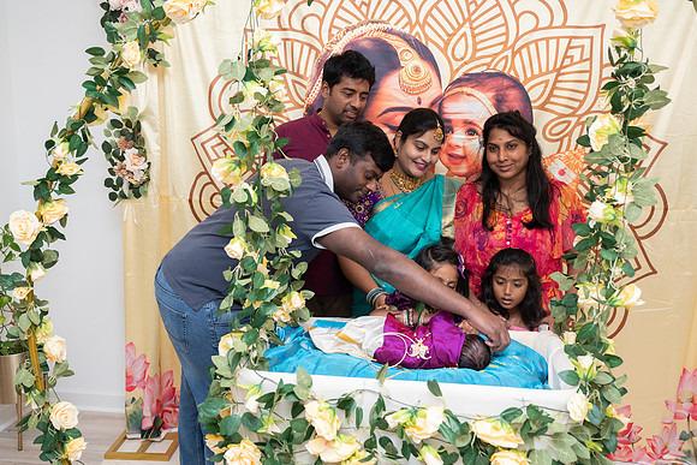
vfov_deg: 40.6
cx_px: 348
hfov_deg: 58.0
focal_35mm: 32
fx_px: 628
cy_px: 232
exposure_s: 1/200
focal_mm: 30
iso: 500
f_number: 4
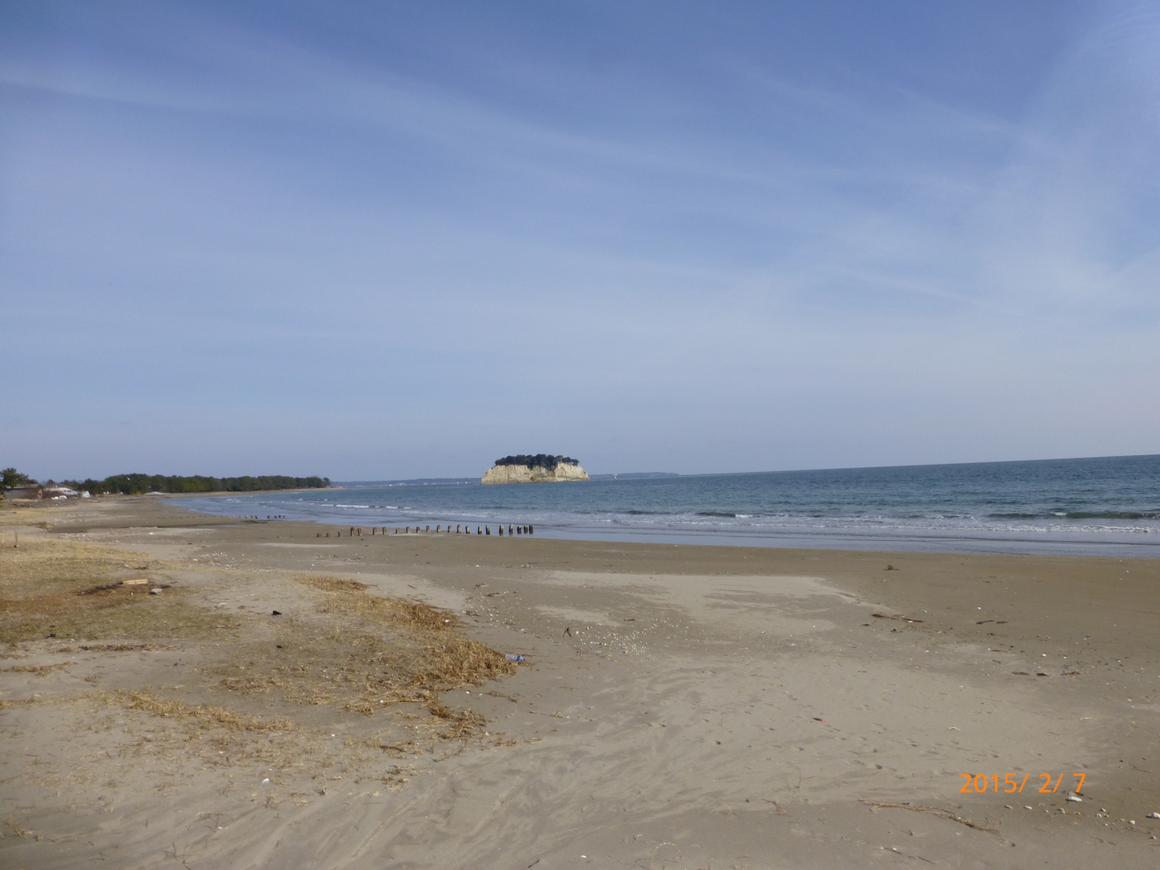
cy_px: 435
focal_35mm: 24
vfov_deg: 56.8
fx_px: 804
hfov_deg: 71.6
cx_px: 580
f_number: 4
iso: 100
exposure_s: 1/1600
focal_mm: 4.3
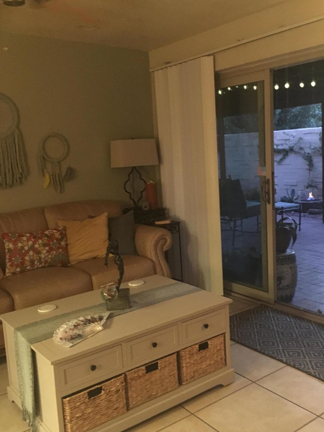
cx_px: 200
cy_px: 218
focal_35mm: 36
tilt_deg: -8.9
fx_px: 449
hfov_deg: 39.4
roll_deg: +3.4
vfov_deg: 51.4
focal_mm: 4.15
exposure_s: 1/15
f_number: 2.2
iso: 400
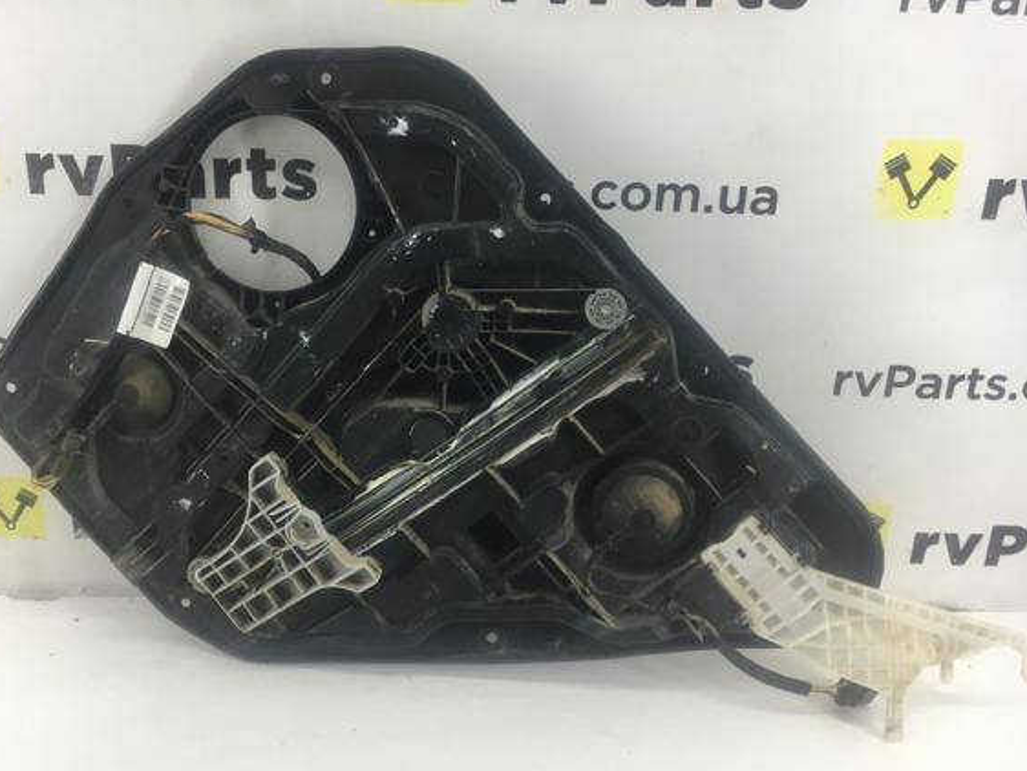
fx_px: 979
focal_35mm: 33
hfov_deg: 55.2
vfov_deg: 43.0
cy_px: 365
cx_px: 459
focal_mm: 4.15
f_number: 2.2
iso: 25
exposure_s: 1/33
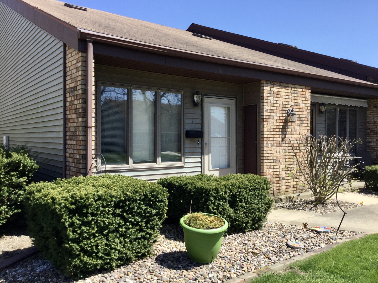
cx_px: 189
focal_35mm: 31
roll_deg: -0.8
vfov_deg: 45.4
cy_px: 142
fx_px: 339
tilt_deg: -1.4
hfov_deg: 58.4
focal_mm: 3.3
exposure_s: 1/702
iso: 25
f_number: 2.4
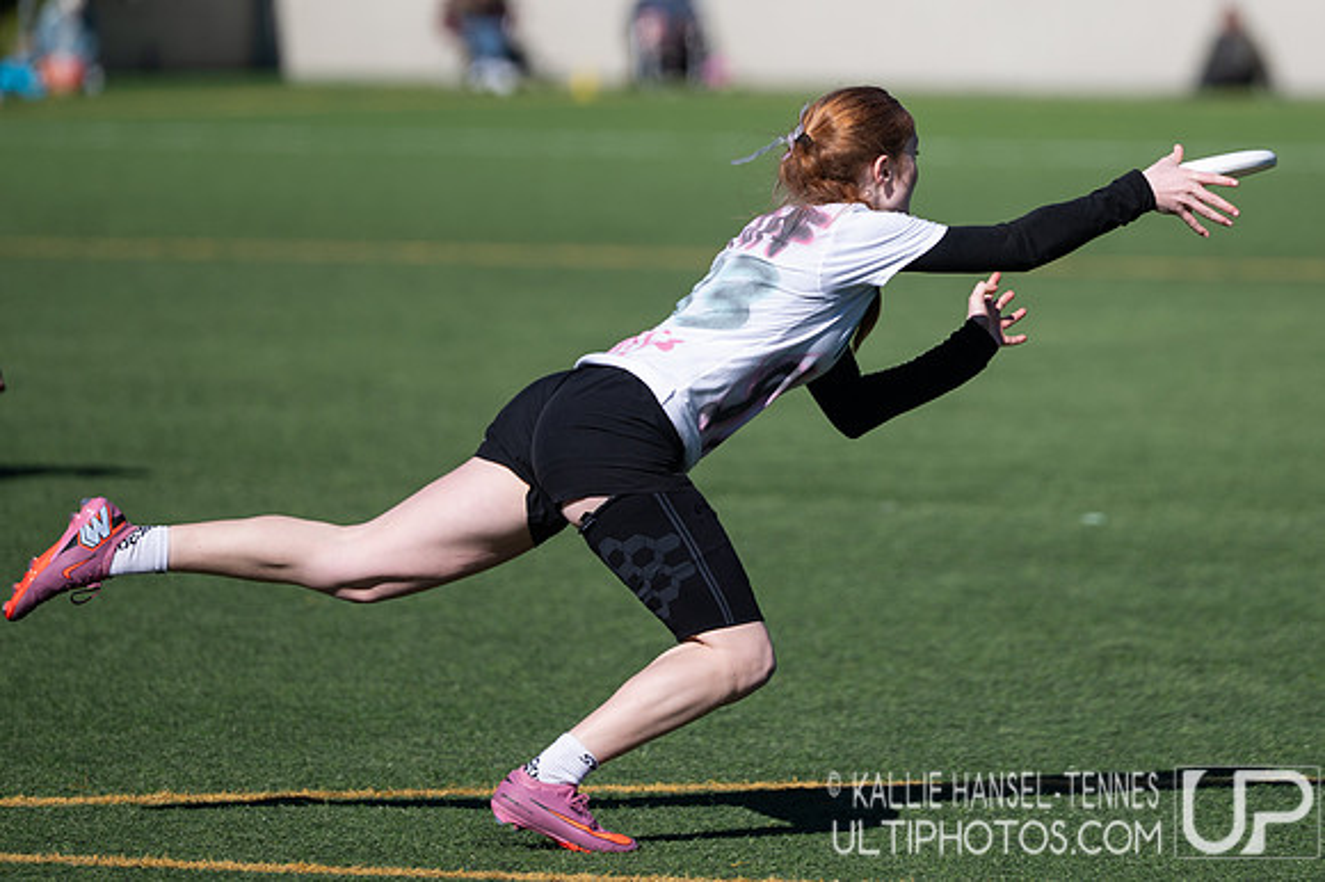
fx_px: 11804
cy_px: 187
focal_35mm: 321
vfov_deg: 4.3
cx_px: 948
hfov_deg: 6.4
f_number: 2.8
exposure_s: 1/3200
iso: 100
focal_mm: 200
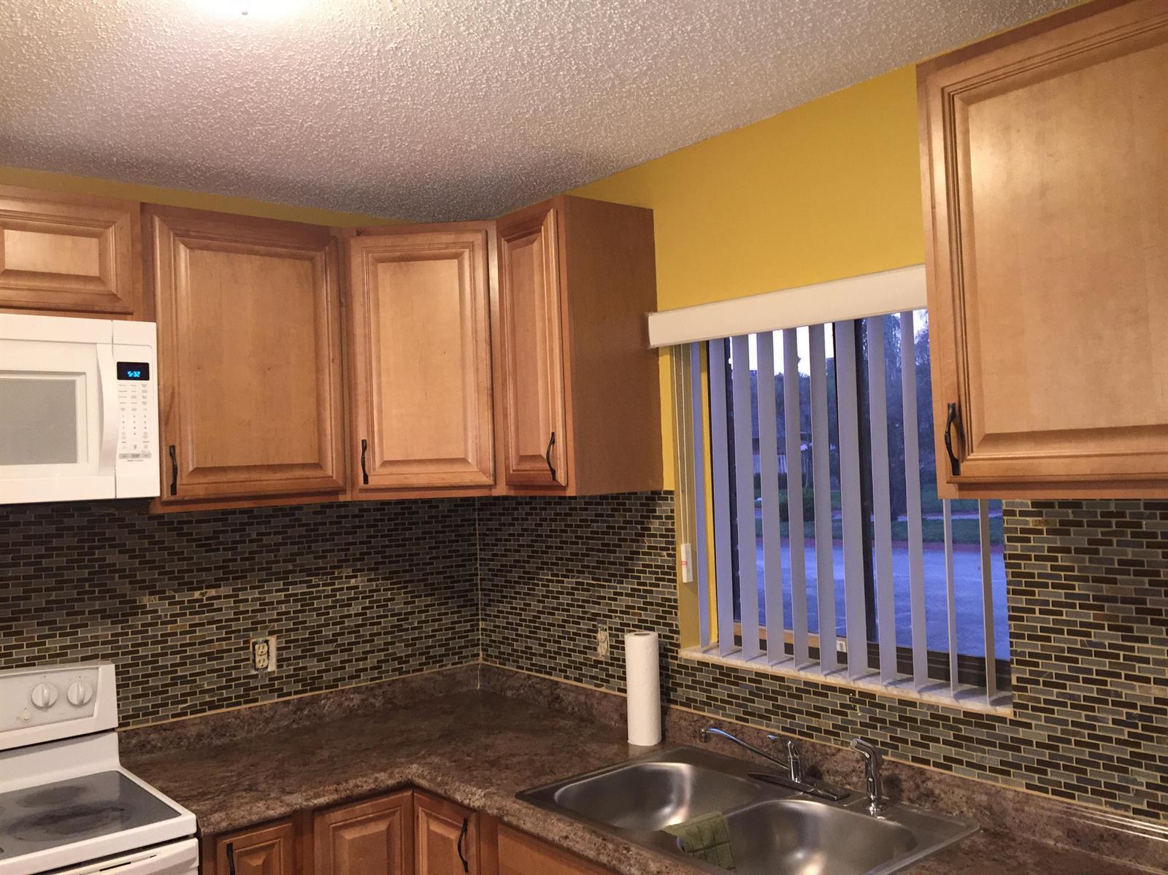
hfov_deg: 61.7
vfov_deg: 48.2
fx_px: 978
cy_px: 438
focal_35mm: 29
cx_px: 584
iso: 125
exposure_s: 1/30
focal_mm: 4.15
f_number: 2.2
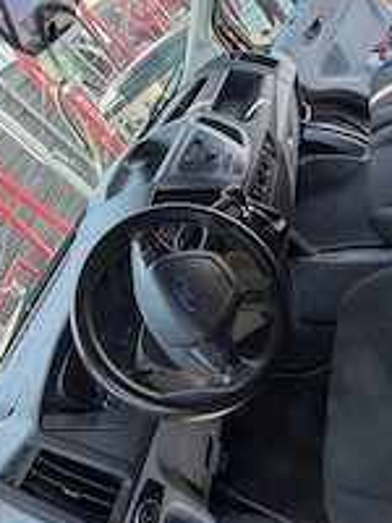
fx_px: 423
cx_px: 227
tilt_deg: -24.8
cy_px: 165
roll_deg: +42.0
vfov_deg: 61.5
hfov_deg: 49.5
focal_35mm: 28
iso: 100
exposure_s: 1/121
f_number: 2.2
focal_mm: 2.22
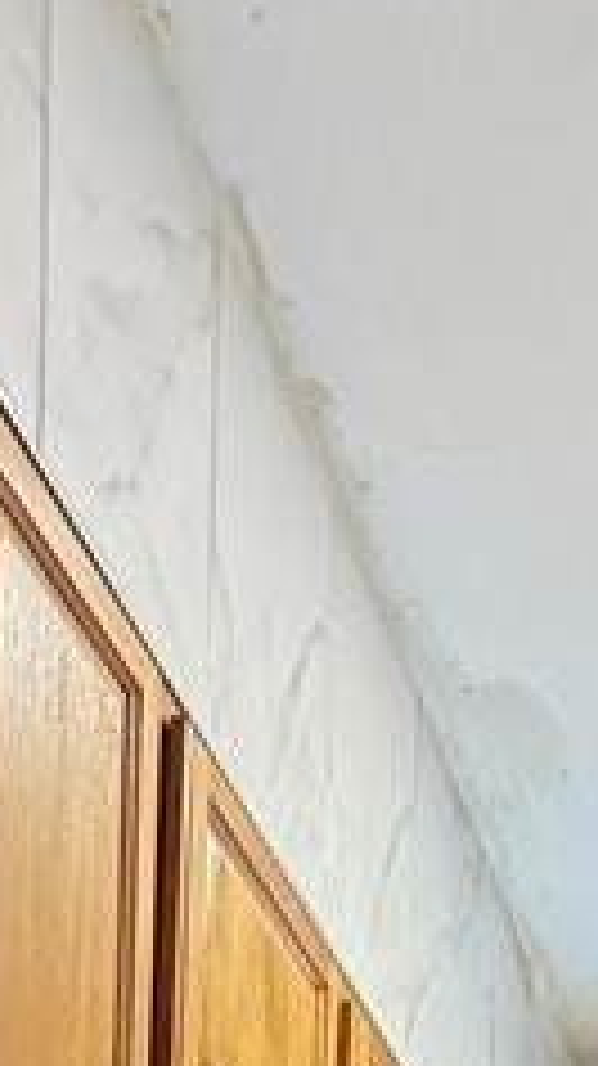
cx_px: 962
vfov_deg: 20.1
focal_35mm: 66
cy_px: 2029
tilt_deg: -1.5
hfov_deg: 16.2
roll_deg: -3.2
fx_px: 1864
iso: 500
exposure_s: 1/60
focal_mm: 2.22
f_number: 2.2
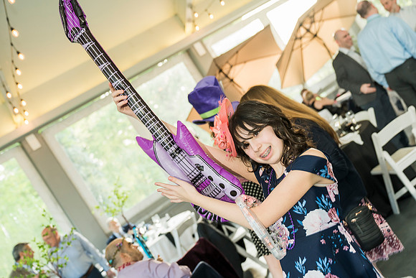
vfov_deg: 33.4
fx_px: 462
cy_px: 139
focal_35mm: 40
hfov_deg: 48.4
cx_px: 208
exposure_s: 1/200
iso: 1250
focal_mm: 40
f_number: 3.5
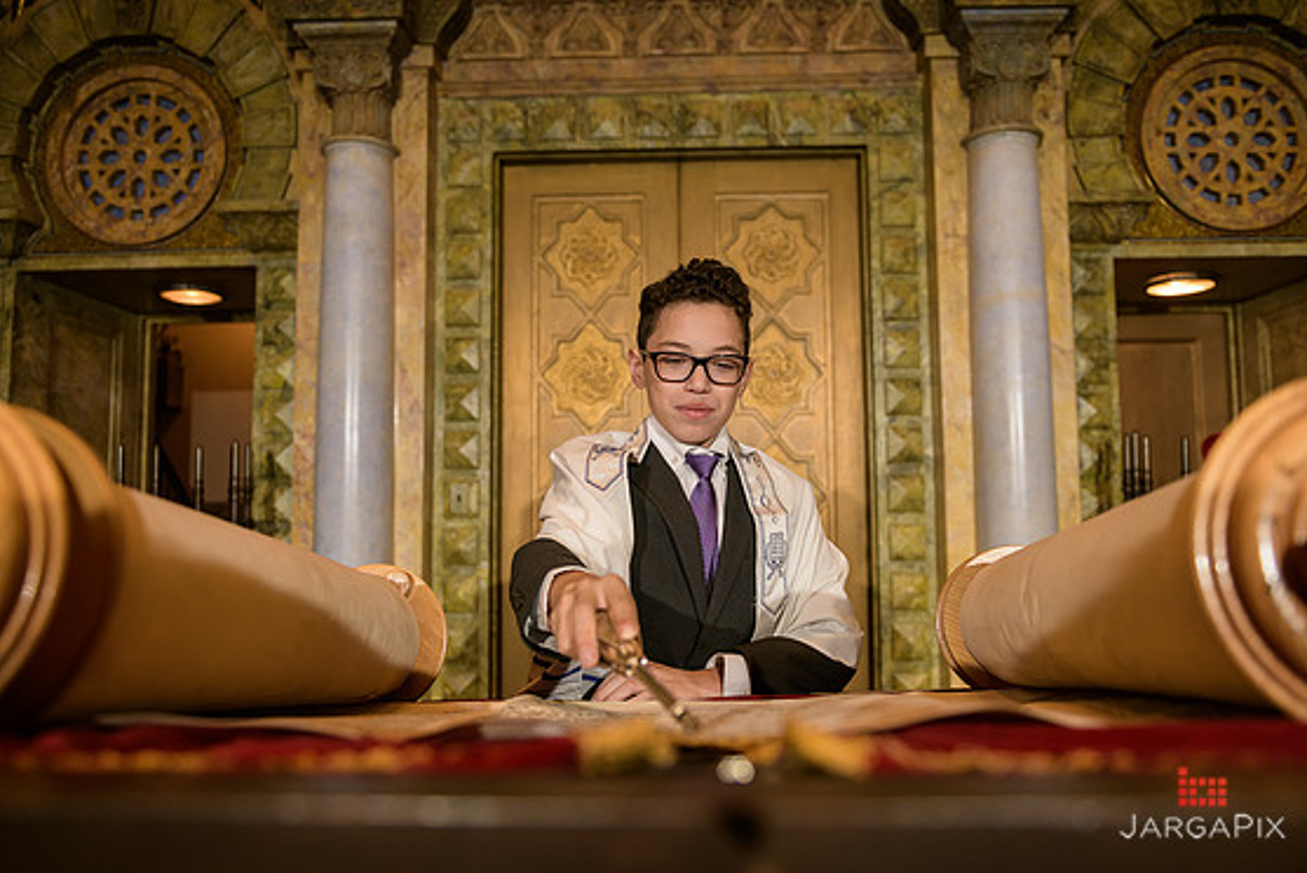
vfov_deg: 51.3
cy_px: 435
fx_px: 908
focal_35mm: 25
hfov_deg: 71.5
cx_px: 664
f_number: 3.2
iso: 250
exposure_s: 1/200
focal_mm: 24
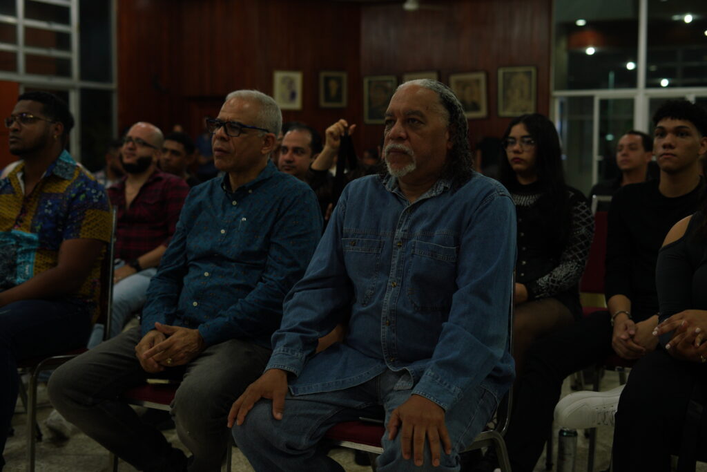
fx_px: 982
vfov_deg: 27.0
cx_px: 354
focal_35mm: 50
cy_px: 236
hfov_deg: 39.6
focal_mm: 50
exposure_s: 1/80
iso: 1600
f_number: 3.2
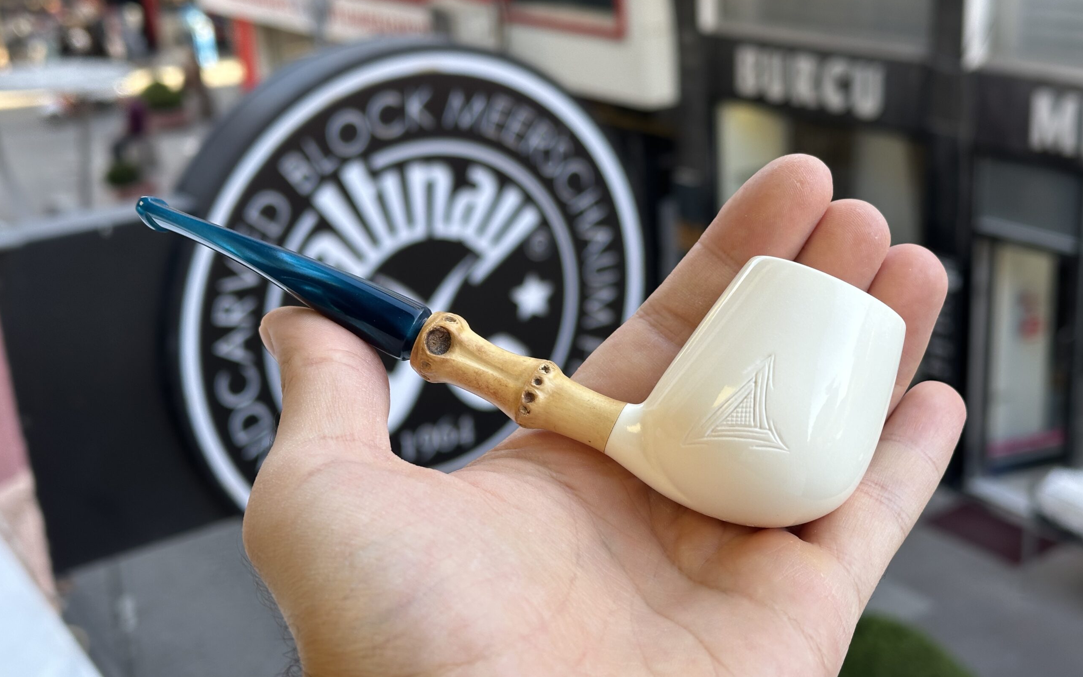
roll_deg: +3.6
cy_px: 349
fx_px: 1505
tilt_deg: -19.5
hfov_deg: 39.6
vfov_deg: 25.3
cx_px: 542
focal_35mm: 51
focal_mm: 6.86
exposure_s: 1/135
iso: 50
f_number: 1.78
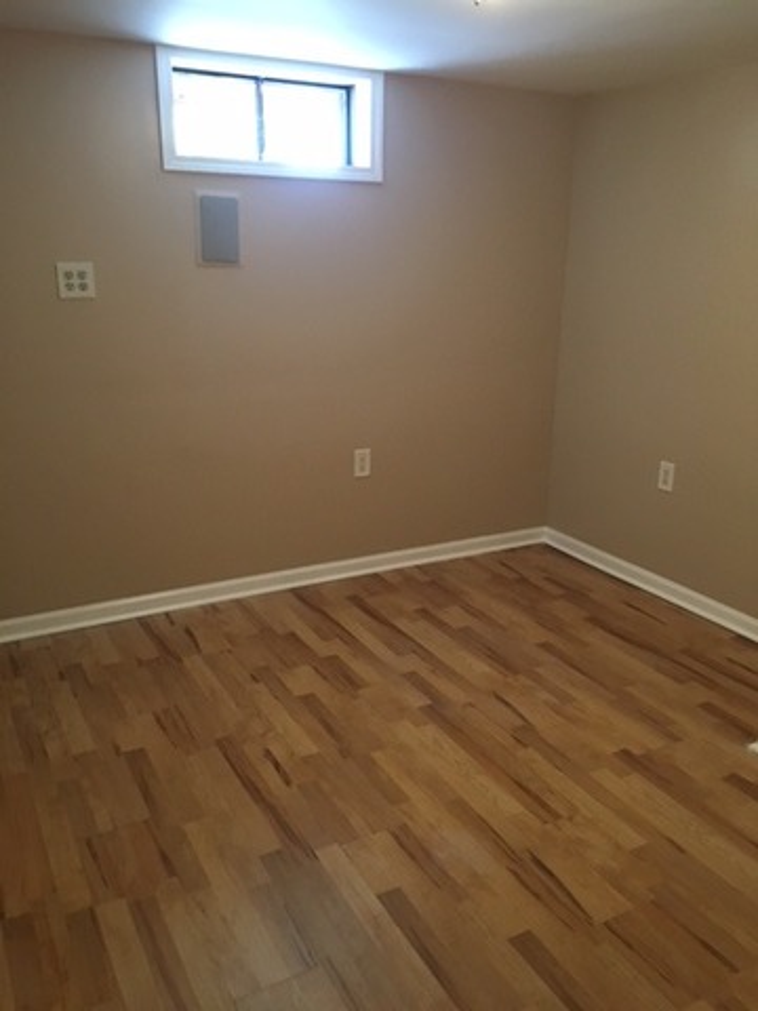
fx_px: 847
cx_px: 379
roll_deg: -2.3
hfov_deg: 48.2
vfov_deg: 61.7
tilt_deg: -16.8
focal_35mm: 29
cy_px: 506
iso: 200
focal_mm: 4.15
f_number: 2.2
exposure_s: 1/24
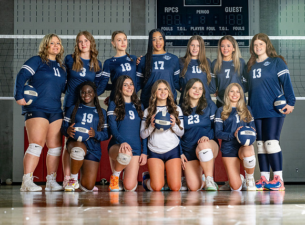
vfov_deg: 14.4
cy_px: 124
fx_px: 893
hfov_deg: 19.4
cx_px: 169
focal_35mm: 102
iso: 400
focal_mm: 70
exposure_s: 1/125
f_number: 8
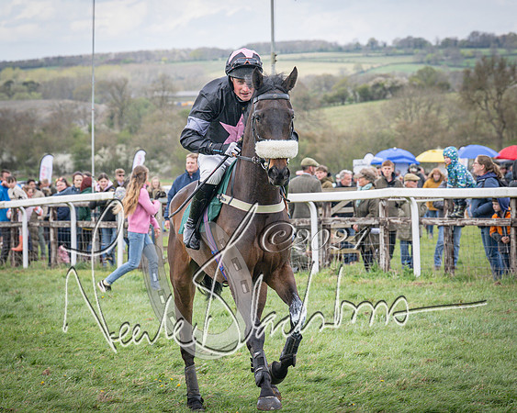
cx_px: 258
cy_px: 161
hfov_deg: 9.6
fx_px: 3086
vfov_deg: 7.7
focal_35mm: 202
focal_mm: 98
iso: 400
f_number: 5
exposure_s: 1/1000
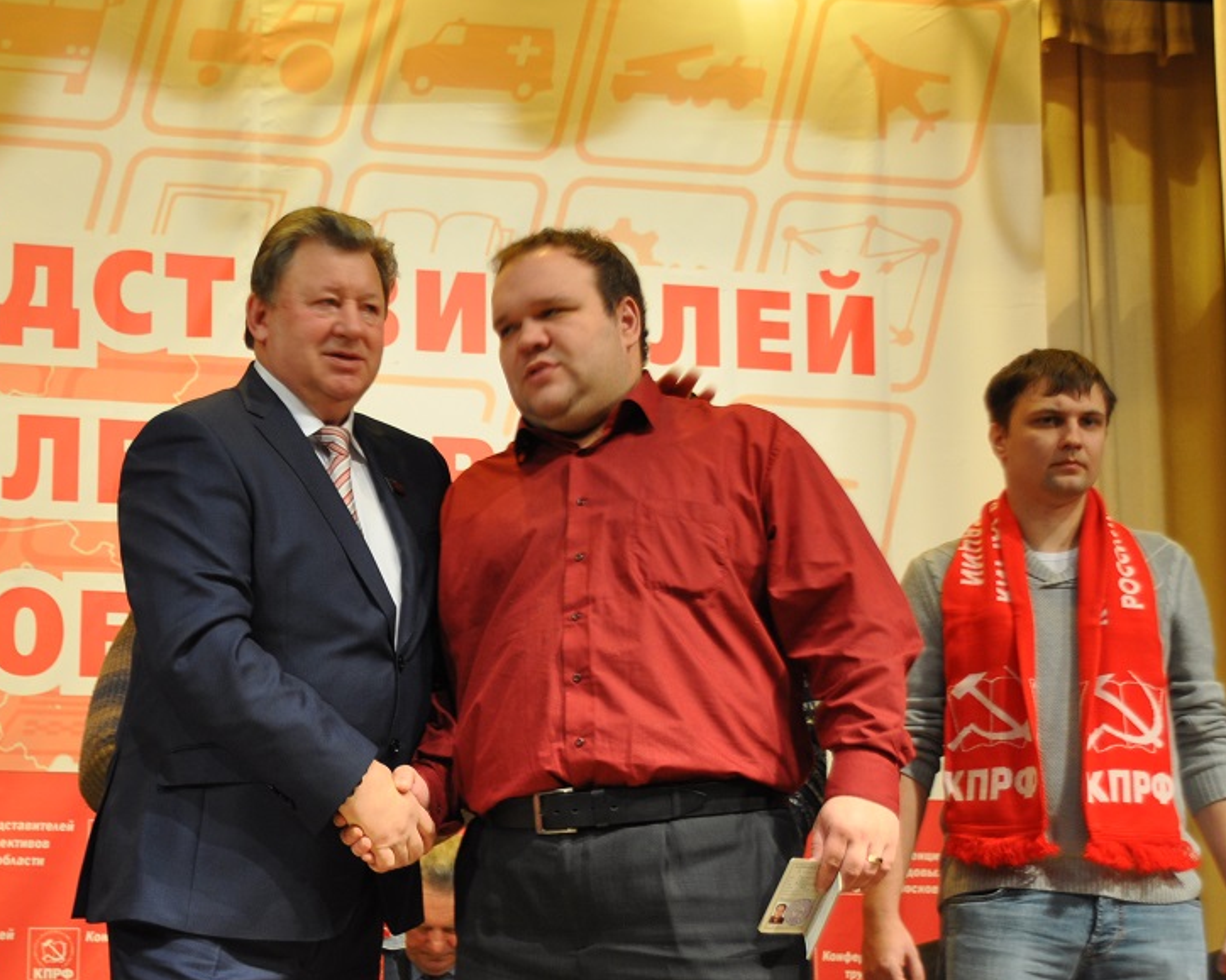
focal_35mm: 80
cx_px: 367
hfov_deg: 23.7
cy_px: 610
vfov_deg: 19.1
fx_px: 2902
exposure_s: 1/20
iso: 400
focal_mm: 32
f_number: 4.2
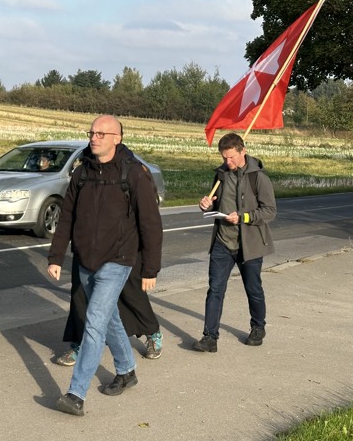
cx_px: 176
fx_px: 666
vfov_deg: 36.6
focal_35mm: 51
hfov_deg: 29.7
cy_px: 203
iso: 64
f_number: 1.78
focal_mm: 6.86
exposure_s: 1/1414
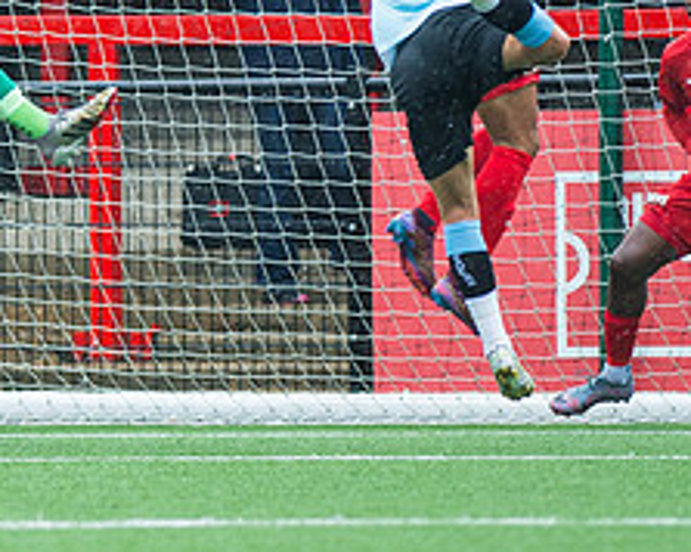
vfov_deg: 1.2
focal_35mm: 1285
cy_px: 26
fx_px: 26256
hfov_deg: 1.5
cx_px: -119
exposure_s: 1/1600
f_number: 2.8
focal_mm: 300
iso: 400
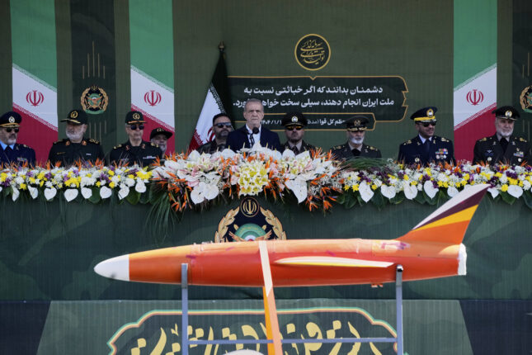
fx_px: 3916
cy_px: 178
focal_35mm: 265
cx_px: 266
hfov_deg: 7.8
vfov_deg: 5.2
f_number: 8
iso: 1000
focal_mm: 265
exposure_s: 1/1000
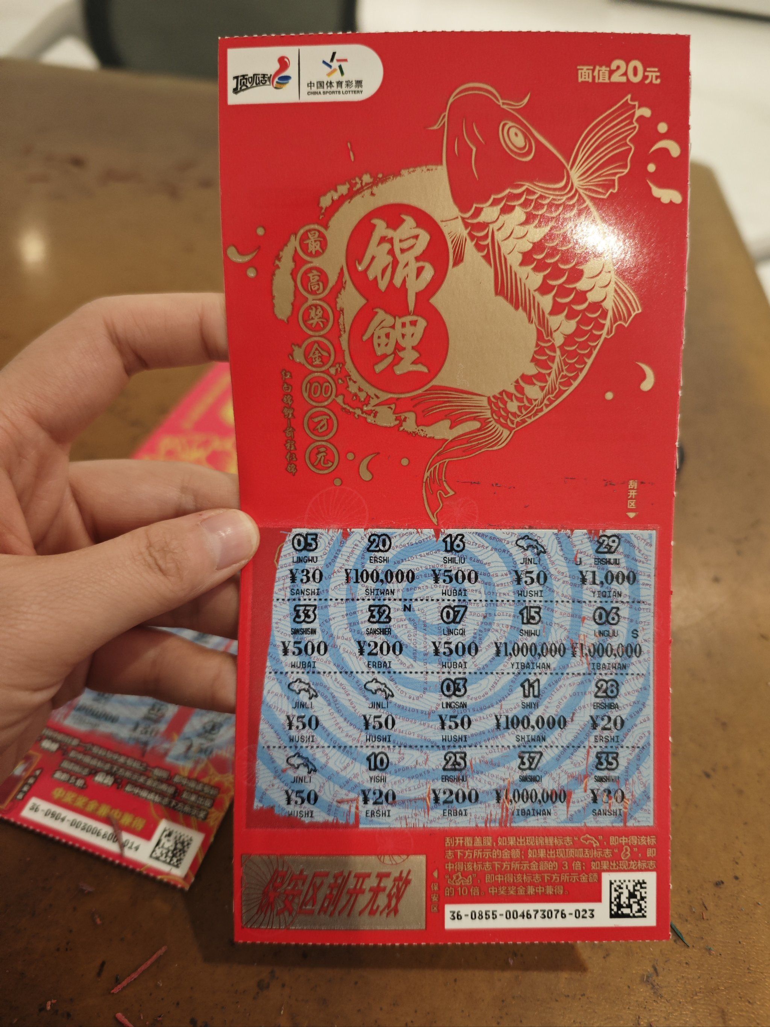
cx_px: 385
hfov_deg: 58.9
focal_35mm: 23
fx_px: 682
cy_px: 514
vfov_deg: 73.9
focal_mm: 6.55
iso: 1250
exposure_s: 1/500
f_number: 1.6
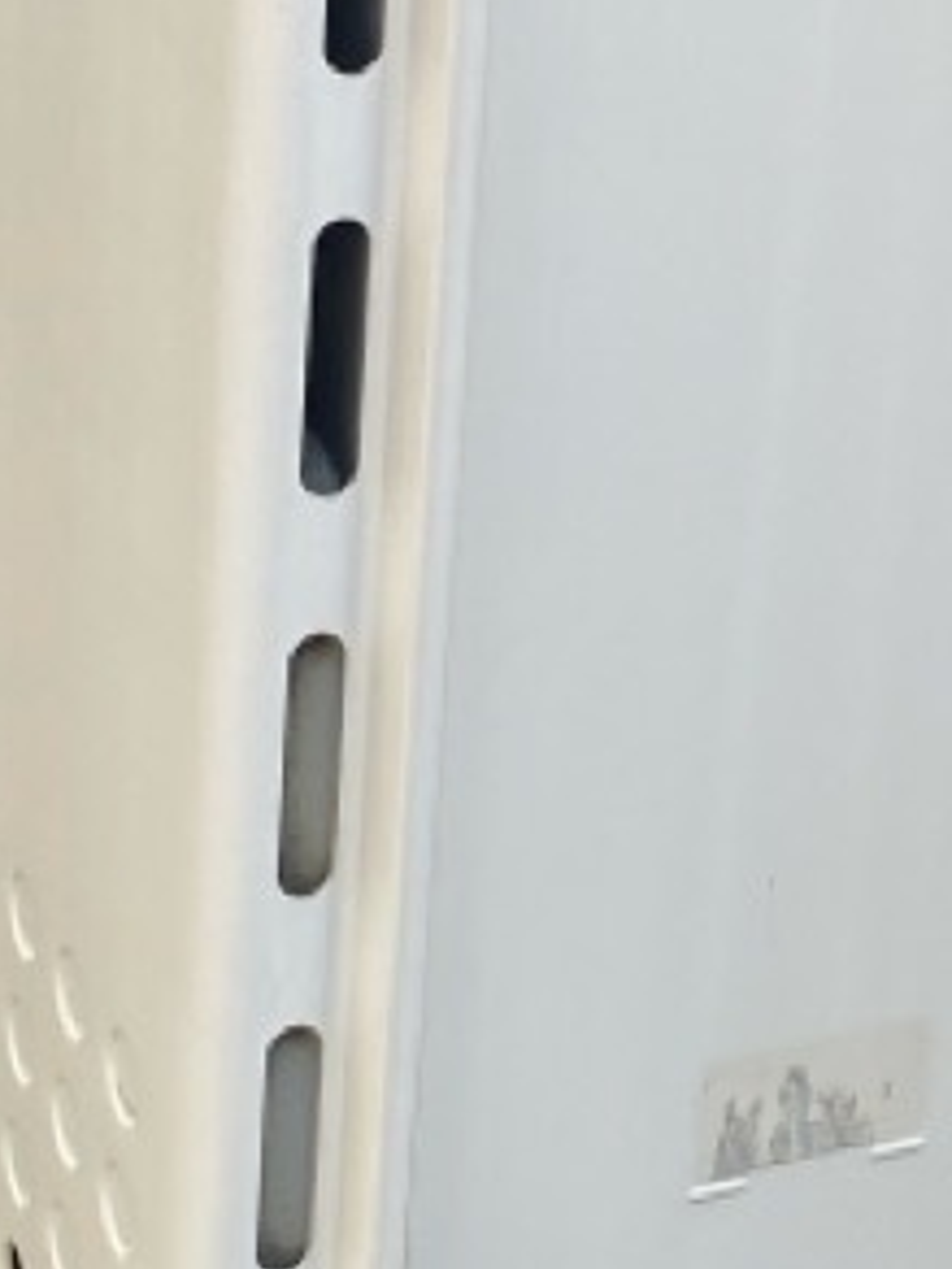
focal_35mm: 114
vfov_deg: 16.8
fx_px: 4180
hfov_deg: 13.0
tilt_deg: -16.2
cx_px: 465
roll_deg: -3.5
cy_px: -104
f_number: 1.8
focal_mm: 4.25
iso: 32
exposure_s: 1/715
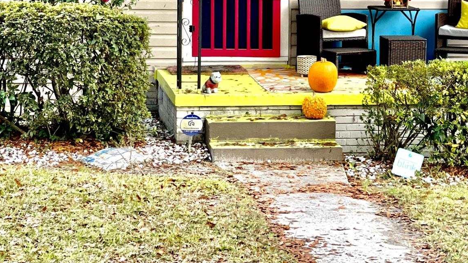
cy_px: 10
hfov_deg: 17.3
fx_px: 1539
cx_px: 236
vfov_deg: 9.7
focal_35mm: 124
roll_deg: -0.4
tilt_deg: -3.0
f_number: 2.2
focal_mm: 7.5
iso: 250
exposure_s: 1/119
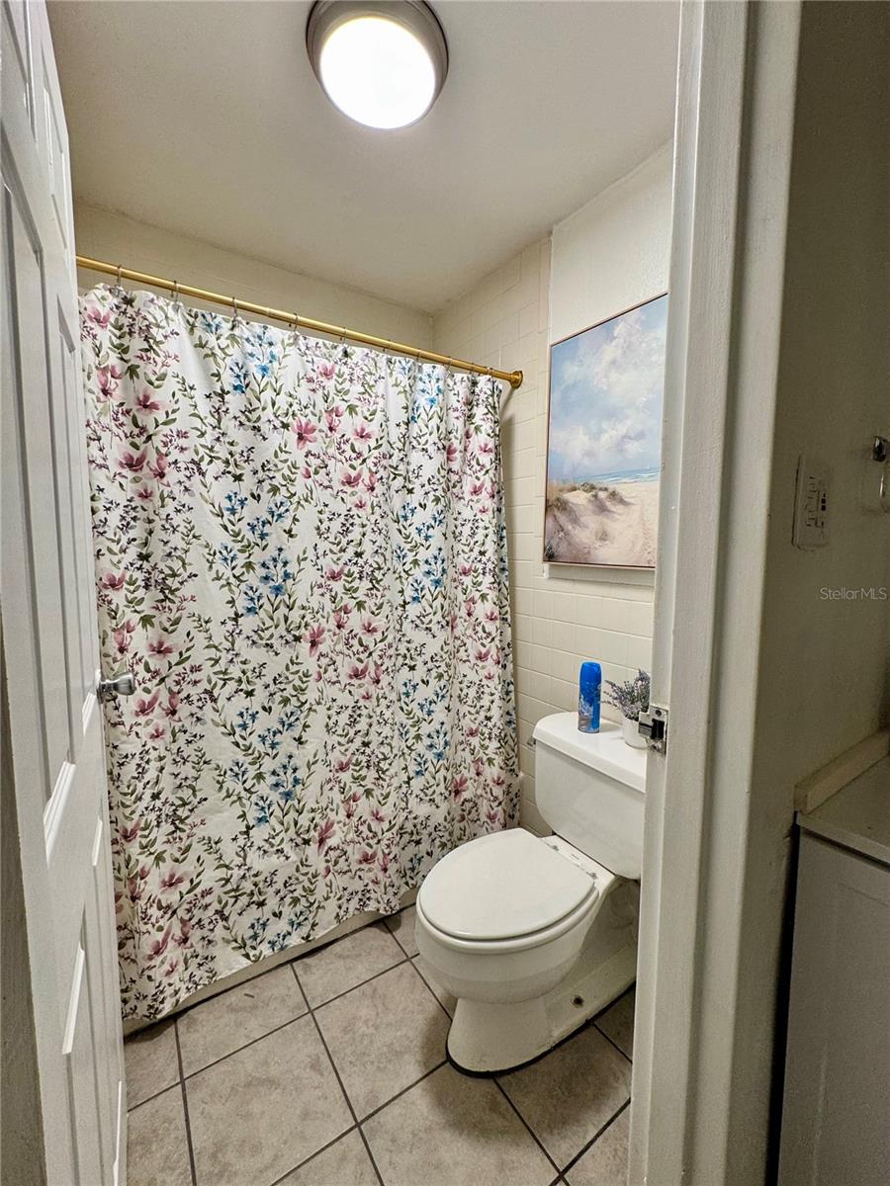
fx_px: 480
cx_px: 445
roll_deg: +0.4
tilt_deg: -5.1
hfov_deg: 85.7
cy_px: 593
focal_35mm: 14
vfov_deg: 102.1
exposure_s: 1/120
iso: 125
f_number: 2.2
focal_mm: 2.22
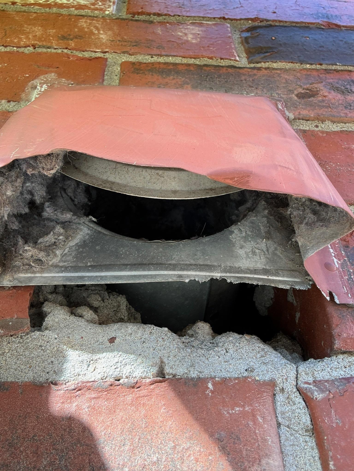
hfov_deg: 46.8
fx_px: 409
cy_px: 236
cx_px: 177
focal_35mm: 30
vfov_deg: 60.0
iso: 40
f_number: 1.9
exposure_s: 1/121
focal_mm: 2.69
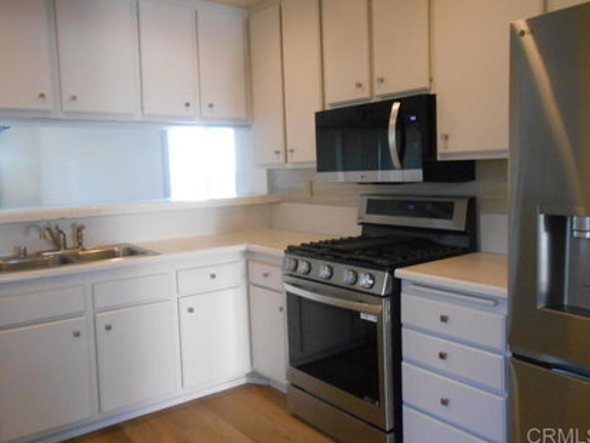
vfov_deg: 45.5
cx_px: 296
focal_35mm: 31
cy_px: 217
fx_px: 529
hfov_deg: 58.3
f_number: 3.8
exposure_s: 1/60
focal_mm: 5.3
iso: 800
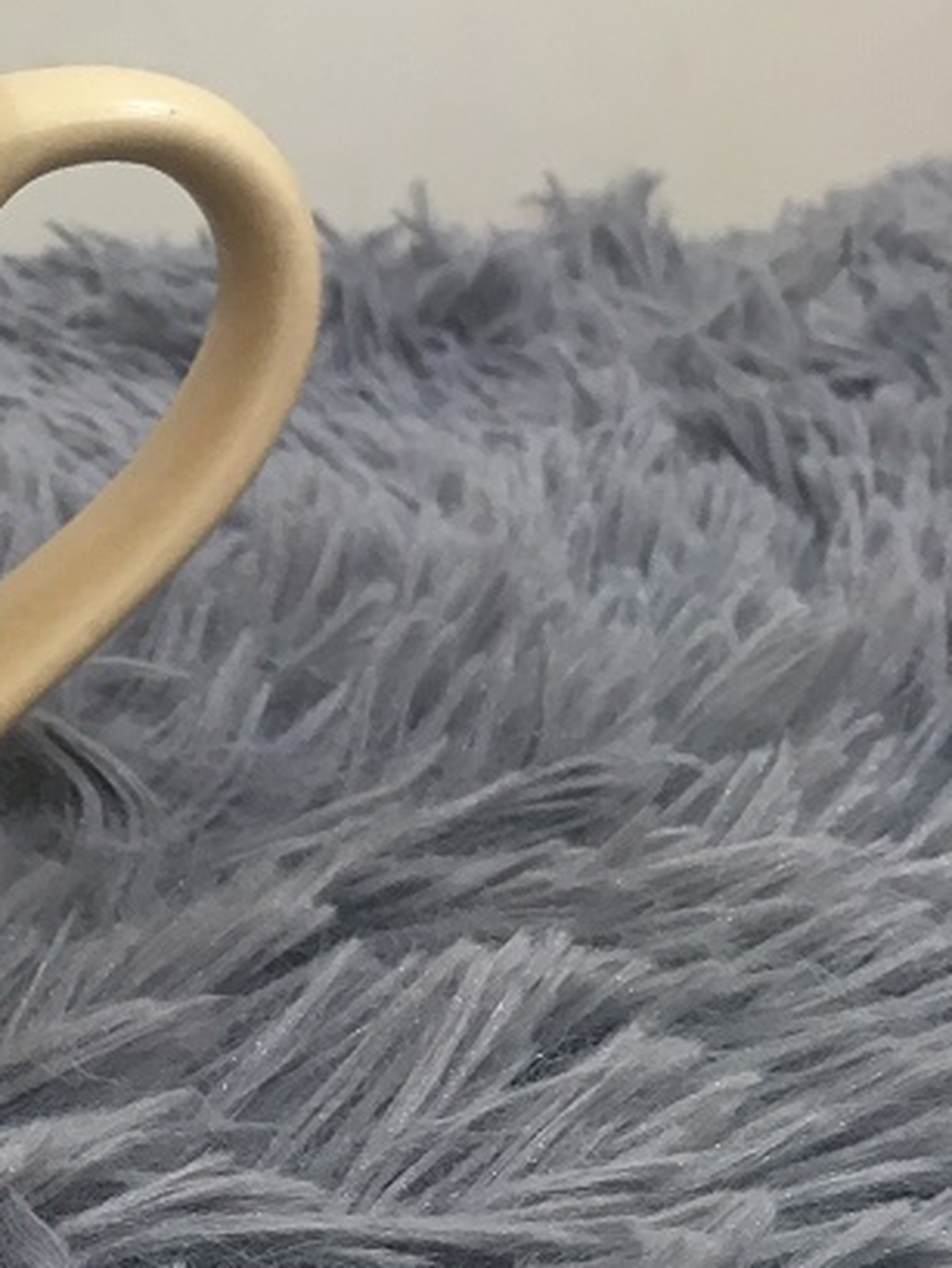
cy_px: 378
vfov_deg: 22.9
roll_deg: +0.0
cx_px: -425
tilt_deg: -16.4
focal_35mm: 85
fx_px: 3115
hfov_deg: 16.1
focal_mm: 4.15
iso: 64
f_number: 2.2
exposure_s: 1/33
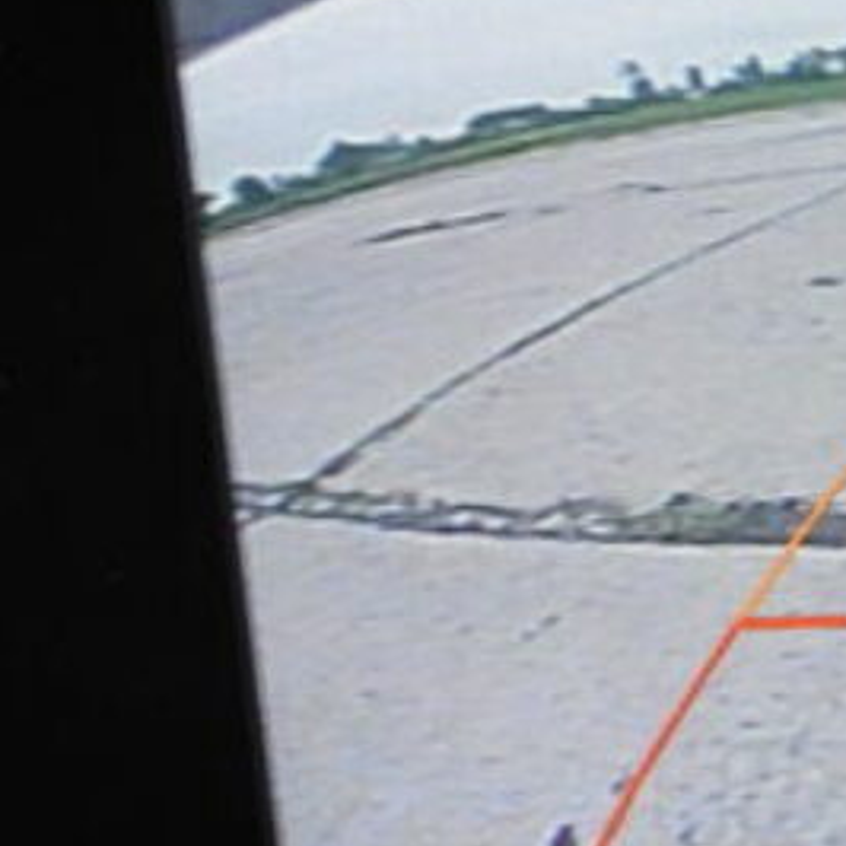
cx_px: 1323
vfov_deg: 9.4
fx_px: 5143
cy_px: 493
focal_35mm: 186
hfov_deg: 9.1
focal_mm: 6.3
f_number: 3.2
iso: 100
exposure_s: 1/50
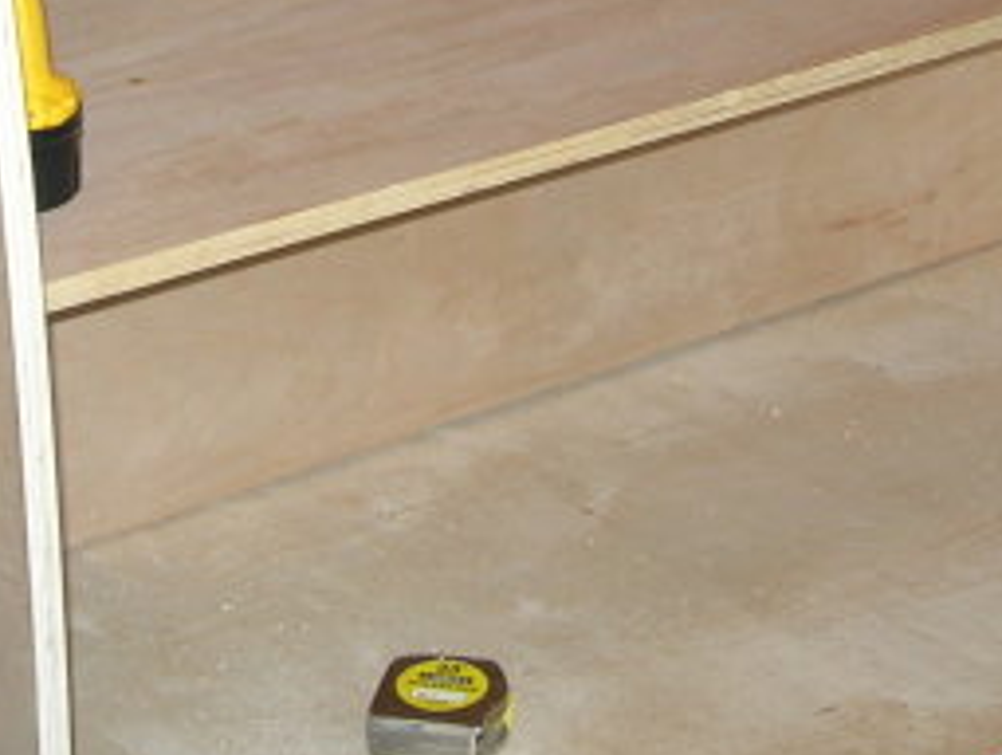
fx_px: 3449
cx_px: 468
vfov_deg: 12.3
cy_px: -31
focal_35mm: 119
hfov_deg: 16.5
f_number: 2.8
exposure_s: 1/60.1
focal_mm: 7.8
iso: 83
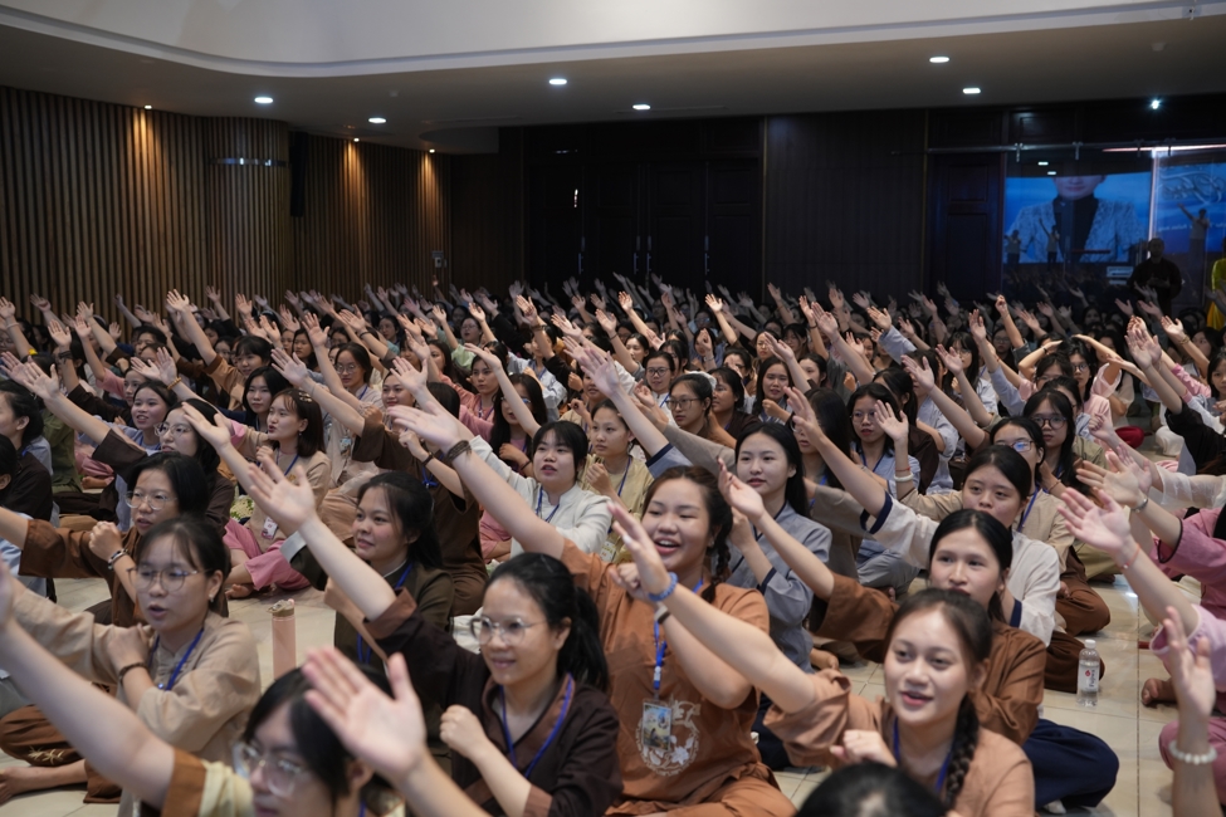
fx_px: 1192
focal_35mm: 35
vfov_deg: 37.9
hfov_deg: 54.4
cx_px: 613
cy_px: 408
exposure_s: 1/100
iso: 800
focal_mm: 35
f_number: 3.2
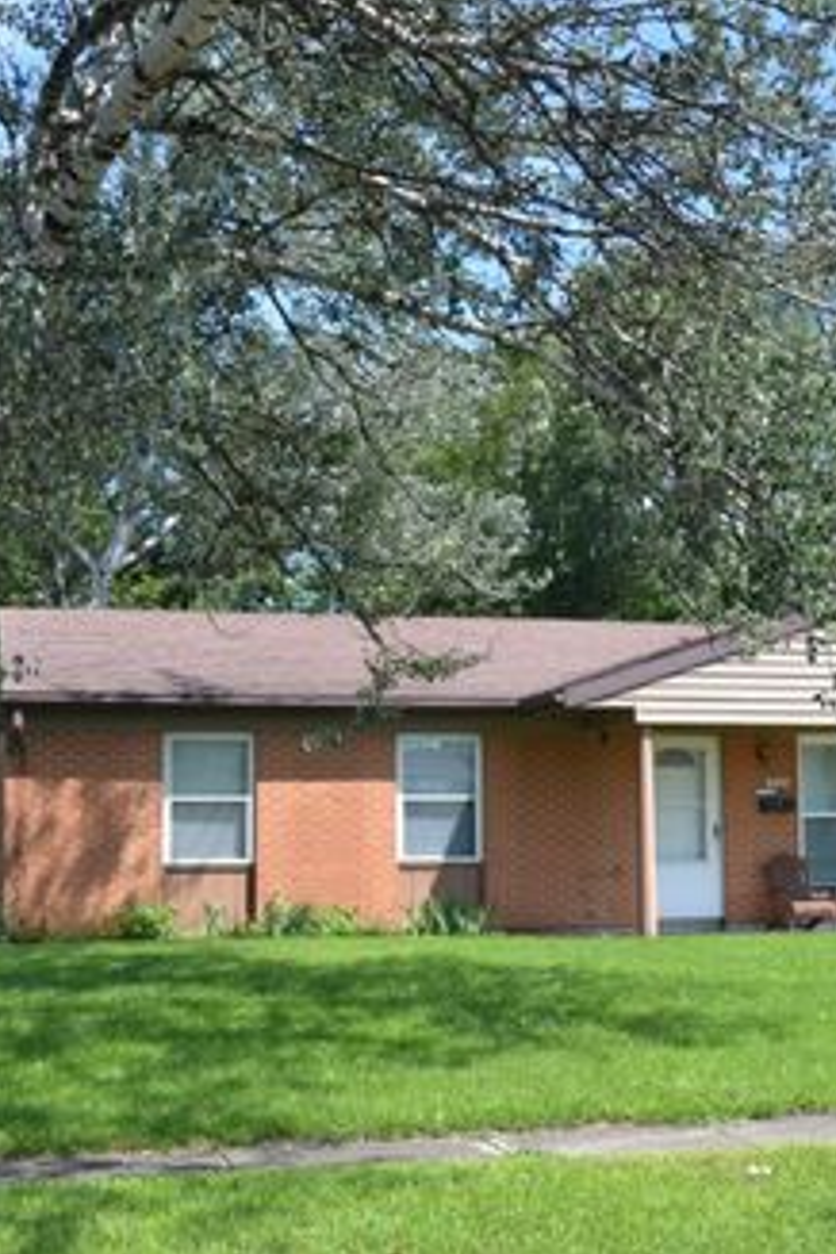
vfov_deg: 36.2
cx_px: 518
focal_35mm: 55
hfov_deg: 24.6
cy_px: 623
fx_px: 1916
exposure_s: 1/200
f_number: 7.1
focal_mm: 24
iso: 100
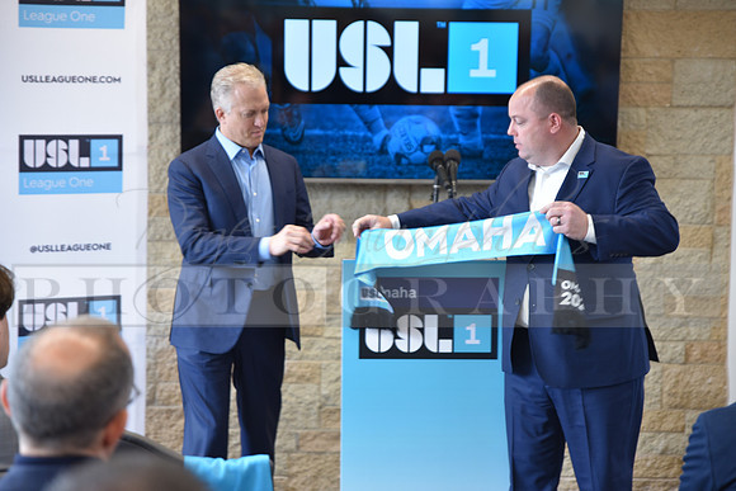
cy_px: 246
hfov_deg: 28.8
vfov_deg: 19.5
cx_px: 368
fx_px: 1431
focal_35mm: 70
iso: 400
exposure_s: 1/40
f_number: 2.8
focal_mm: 70
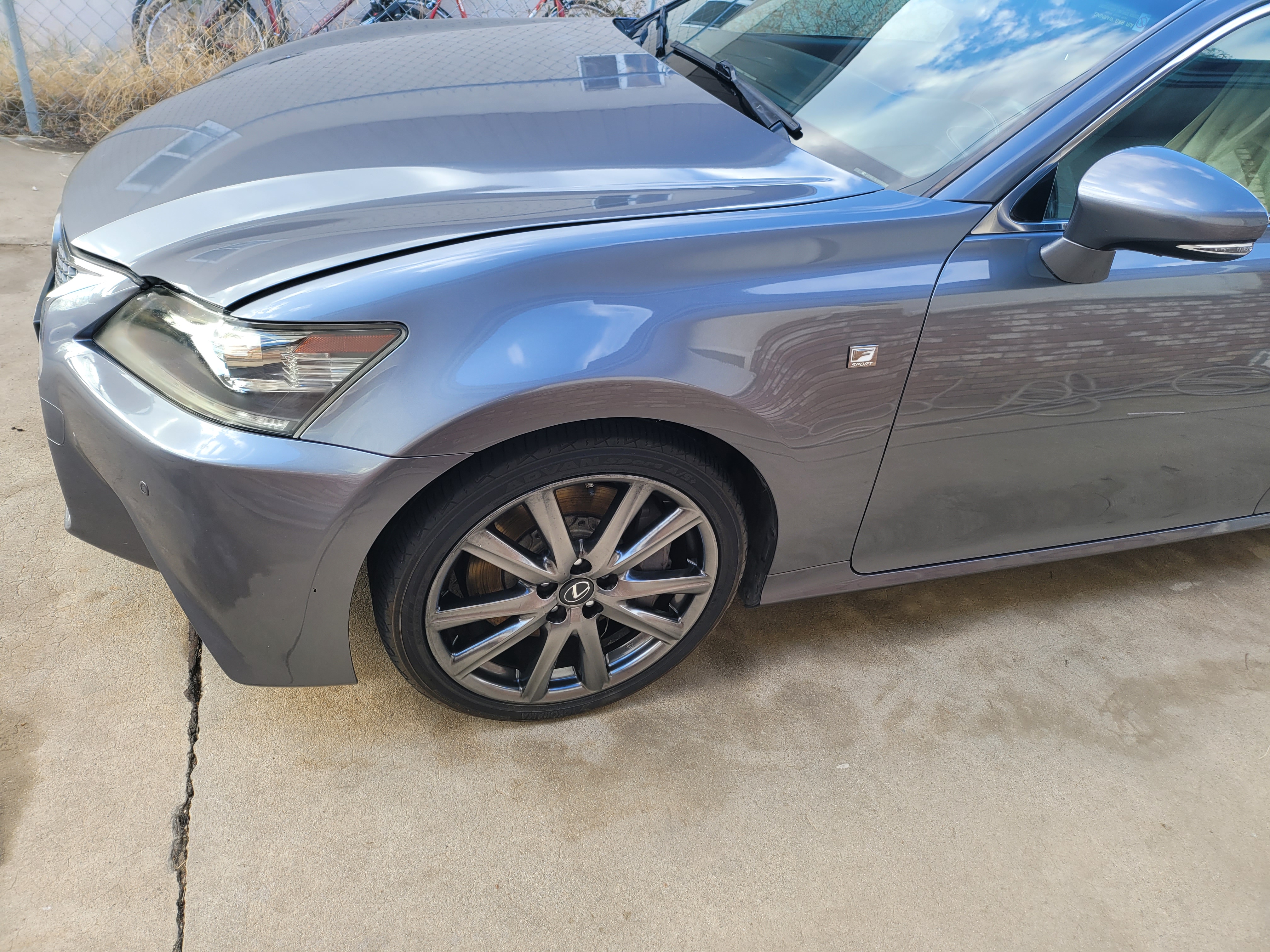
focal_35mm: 26
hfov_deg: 67.3
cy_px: 476
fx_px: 954
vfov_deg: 53.1
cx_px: 635
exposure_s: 1/194
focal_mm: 5
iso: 40
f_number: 1.8
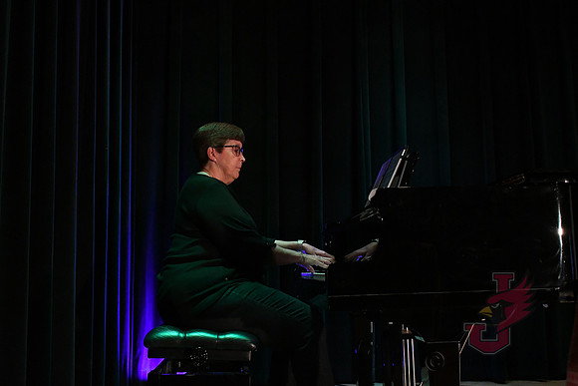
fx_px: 594
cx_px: 289
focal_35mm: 37
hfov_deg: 51.9
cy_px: 193
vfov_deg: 36.0
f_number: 5.6
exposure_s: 1/250
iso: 8000
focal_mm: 25
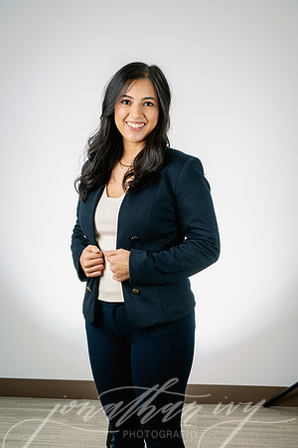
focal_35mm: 70
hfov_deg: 19.5
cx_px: 149
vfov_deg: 28.8
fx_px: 869
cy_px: 224
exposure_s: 1/160
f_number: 8
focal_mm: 70
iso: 125
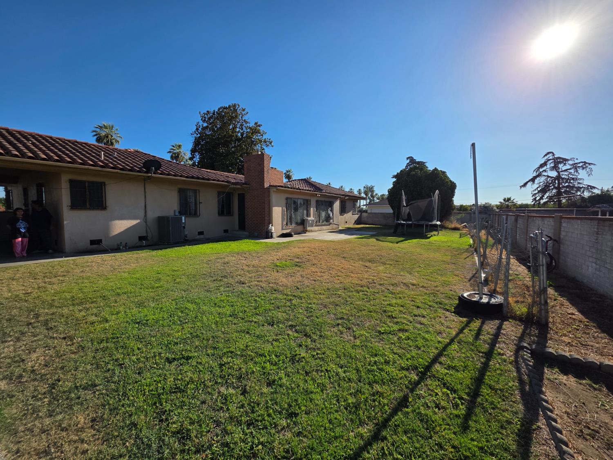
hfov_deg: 106.2
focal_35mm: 13
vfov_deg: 89.9
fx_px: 230
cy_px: 230
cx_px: 306
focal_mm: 2.2
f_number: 1.9
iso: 40
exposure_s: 1/3194
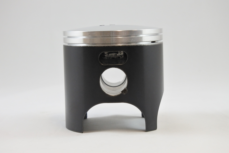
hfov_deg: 28.1
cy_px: 76
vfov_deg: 18.9
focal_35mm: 72
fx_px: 458
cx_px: 114
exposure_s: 1/125
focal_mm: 26.8
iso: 800
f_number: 5.3
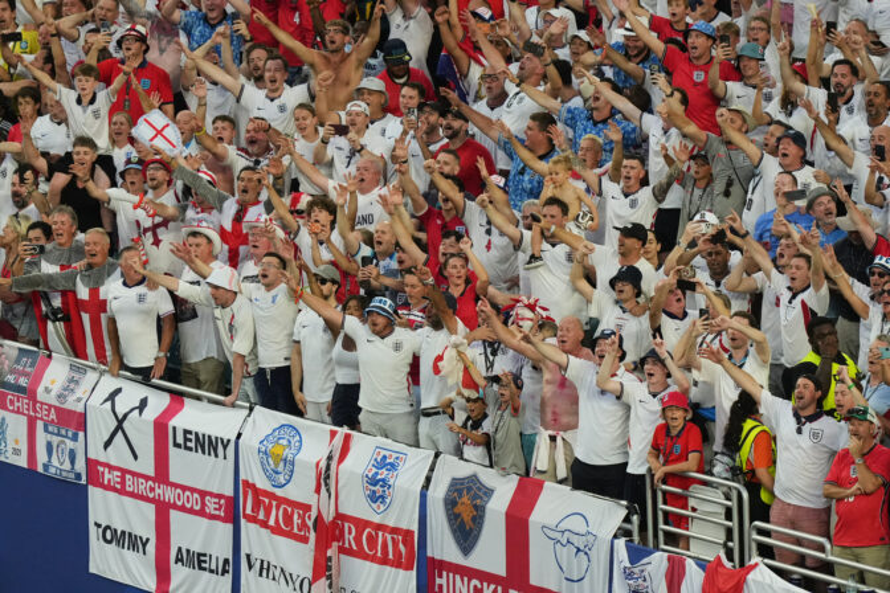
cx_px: 445
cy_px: 296
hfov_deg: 3.4
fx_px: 14832
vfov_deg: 2.3
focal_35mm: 600
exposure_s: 1/1600
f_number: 4
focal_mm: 400
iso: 3200
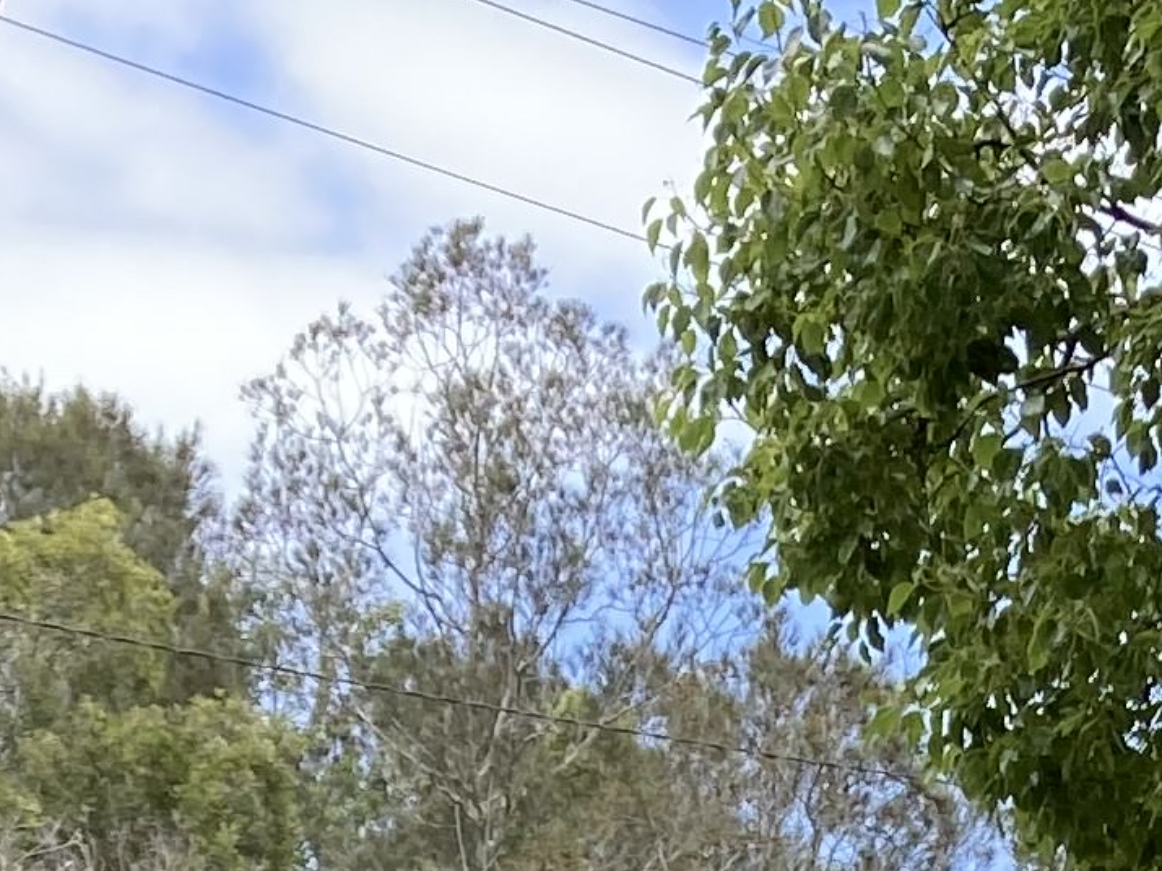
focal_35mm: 158
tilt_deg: -6.0
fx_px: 5303
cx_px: 982
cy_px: 2452
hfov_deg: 12.4
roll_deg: +1.0
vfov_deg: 8.2
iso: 20
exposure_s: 1/600
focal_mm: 3.99
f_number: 1.8
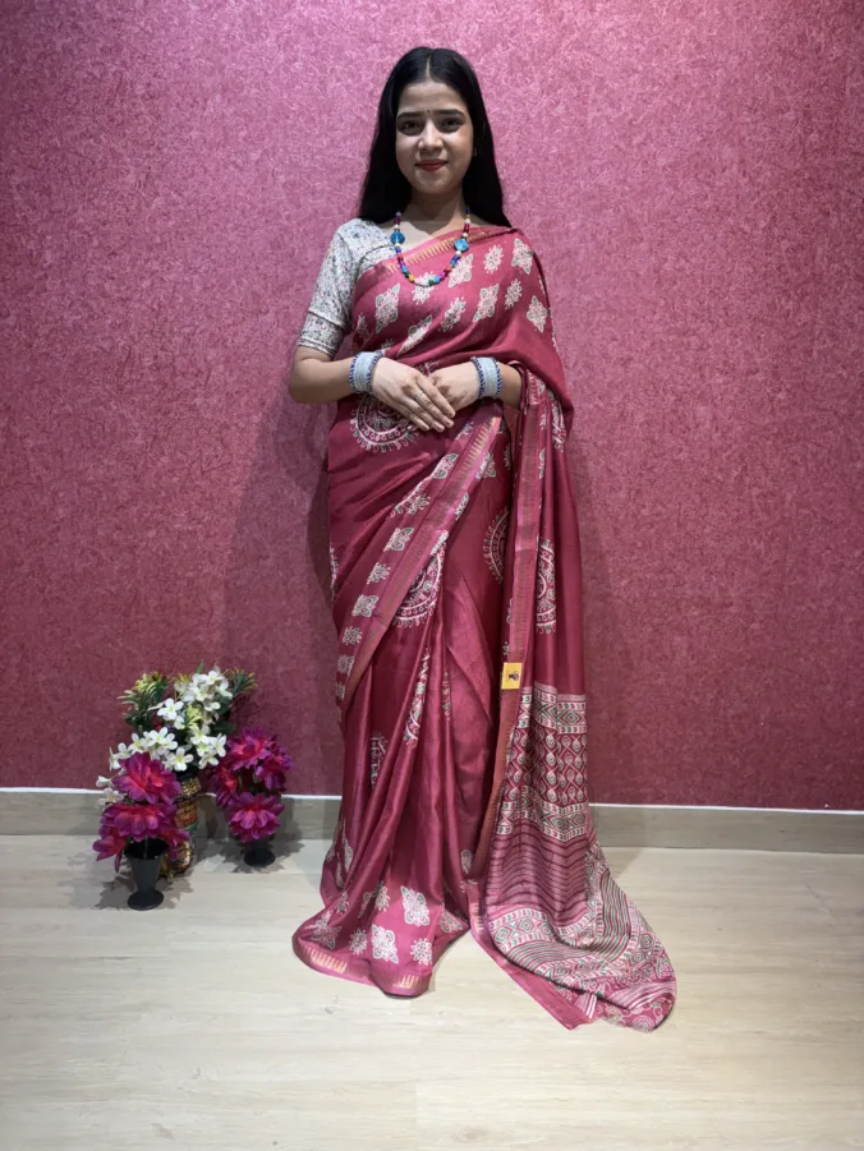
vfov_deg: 67.3
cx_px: 432
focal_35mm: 26
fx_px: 865
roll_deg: -2.8
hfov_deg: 53.1
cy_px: 576
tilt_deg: -10.9
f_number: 1.6
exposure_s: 1/100
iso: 64
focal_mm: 5.96
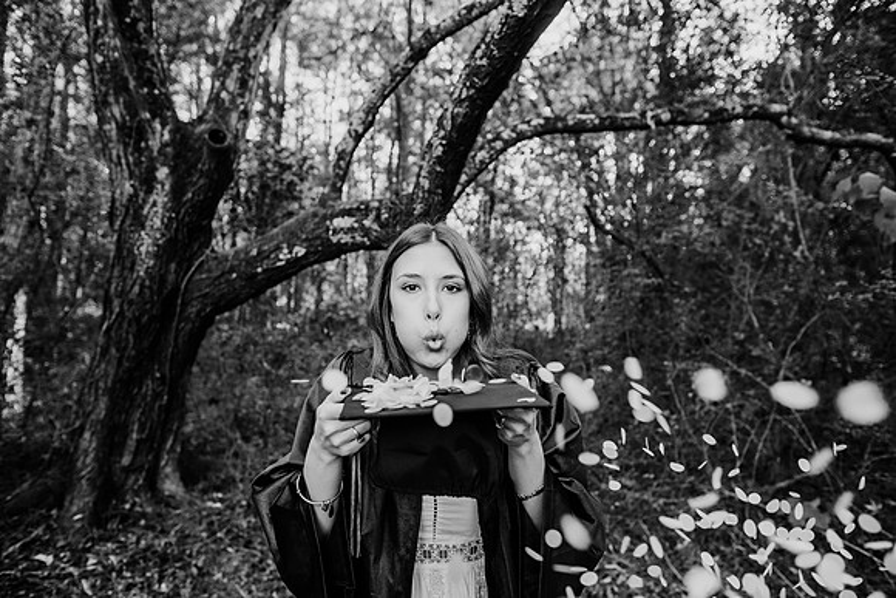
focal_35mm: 24
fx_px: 597
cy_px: 299
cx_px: 448
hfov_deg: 73.7
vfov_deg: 53.2
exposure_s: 1/200
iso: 250
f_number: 2.8
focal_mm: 24
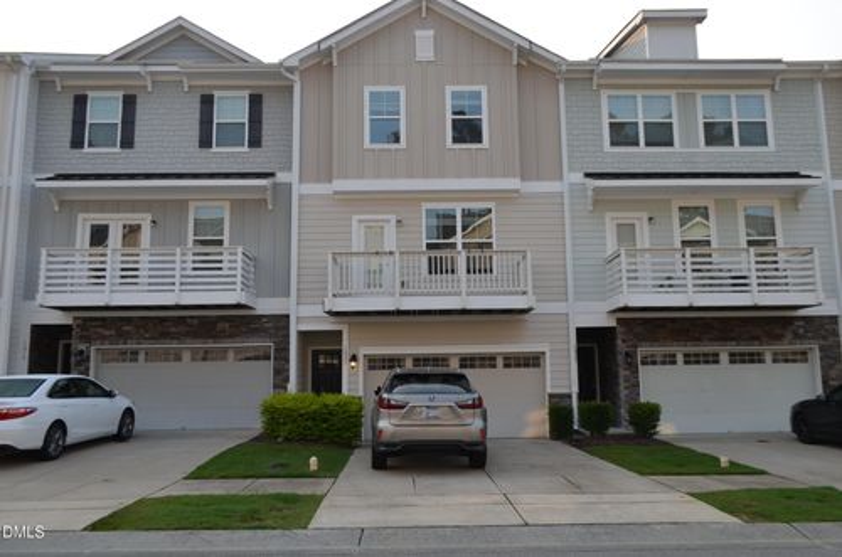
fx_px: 630
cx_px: 421
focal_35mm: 27
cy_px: 278
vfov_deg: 47.7
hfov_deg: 67.5
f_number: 8
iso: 200
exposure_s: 1/250
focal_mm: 18
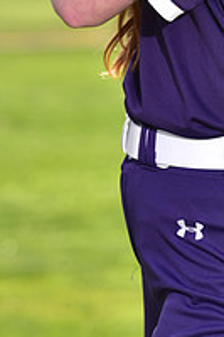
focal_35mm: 464
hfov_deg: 3.0
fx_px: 4338
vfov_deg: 4.4
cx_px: 255
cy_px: -133
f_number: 5.6
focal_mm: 160
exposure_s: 1/250
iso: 80
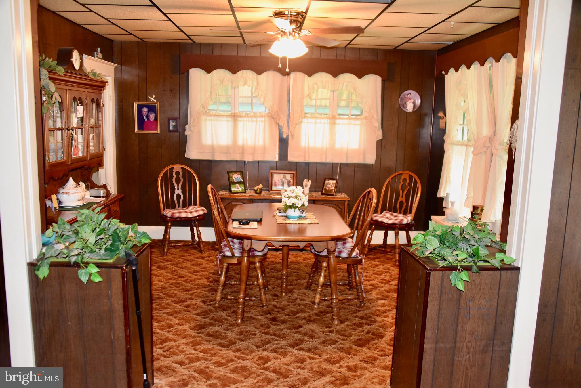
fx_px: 517
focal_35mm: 32
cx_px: 290
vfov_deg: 41.1
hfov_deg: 58.7
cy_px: 194
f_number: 3.5
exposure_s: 1/60
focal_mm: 32
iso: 3200
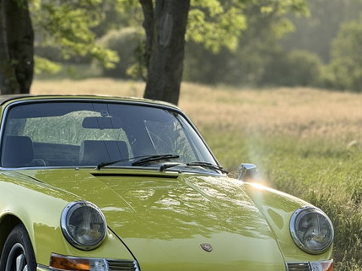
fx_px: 2246
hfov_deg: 9.2
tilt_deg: -2.7
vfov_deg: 6.9
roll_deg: +0.0
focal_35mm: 215
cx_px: 69
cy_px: 206
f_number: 2.8
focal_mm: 15.66
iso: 64
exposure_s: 1/461
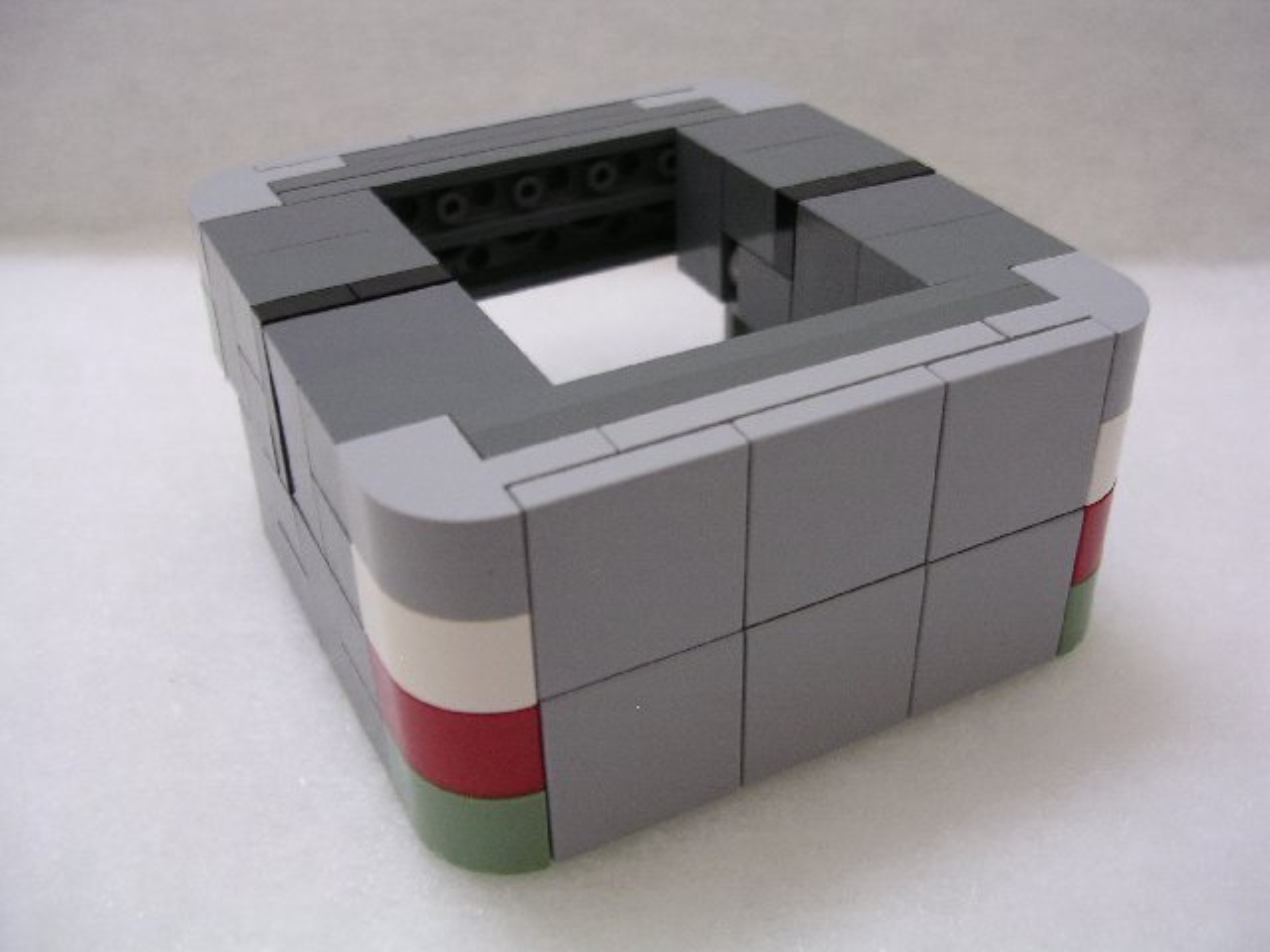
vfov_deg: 37.7
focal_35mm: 38
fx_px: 1394
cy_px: 476
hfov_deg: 49.0
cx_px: 635
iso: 136
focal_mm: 5.8
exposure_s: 1/3.6
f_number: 2.8
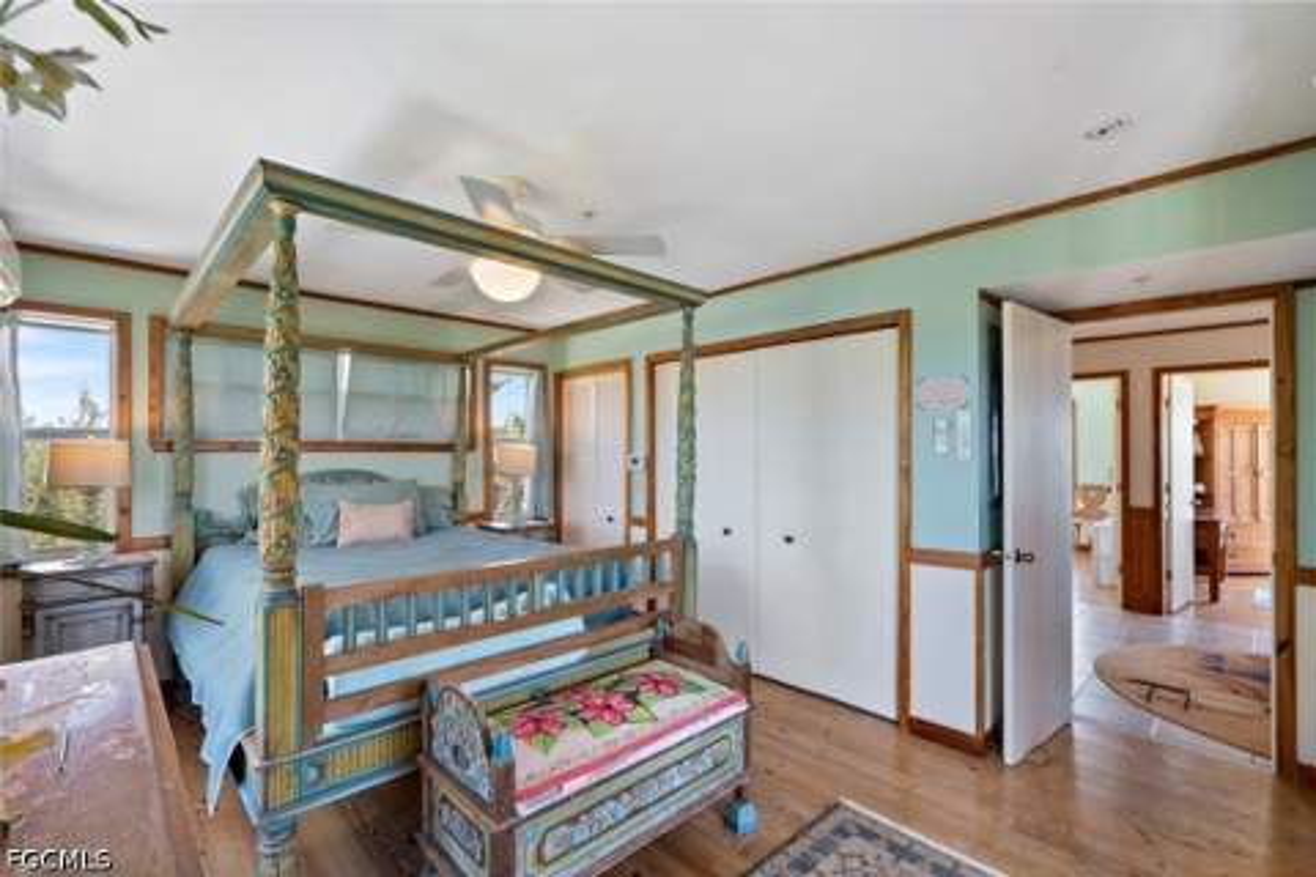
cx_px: 658
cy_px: 438
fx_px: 603
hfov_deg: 95.0
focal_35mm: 16
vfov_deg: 72.1
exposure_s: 1/1.67
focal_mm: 16.5
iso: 100
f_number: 9
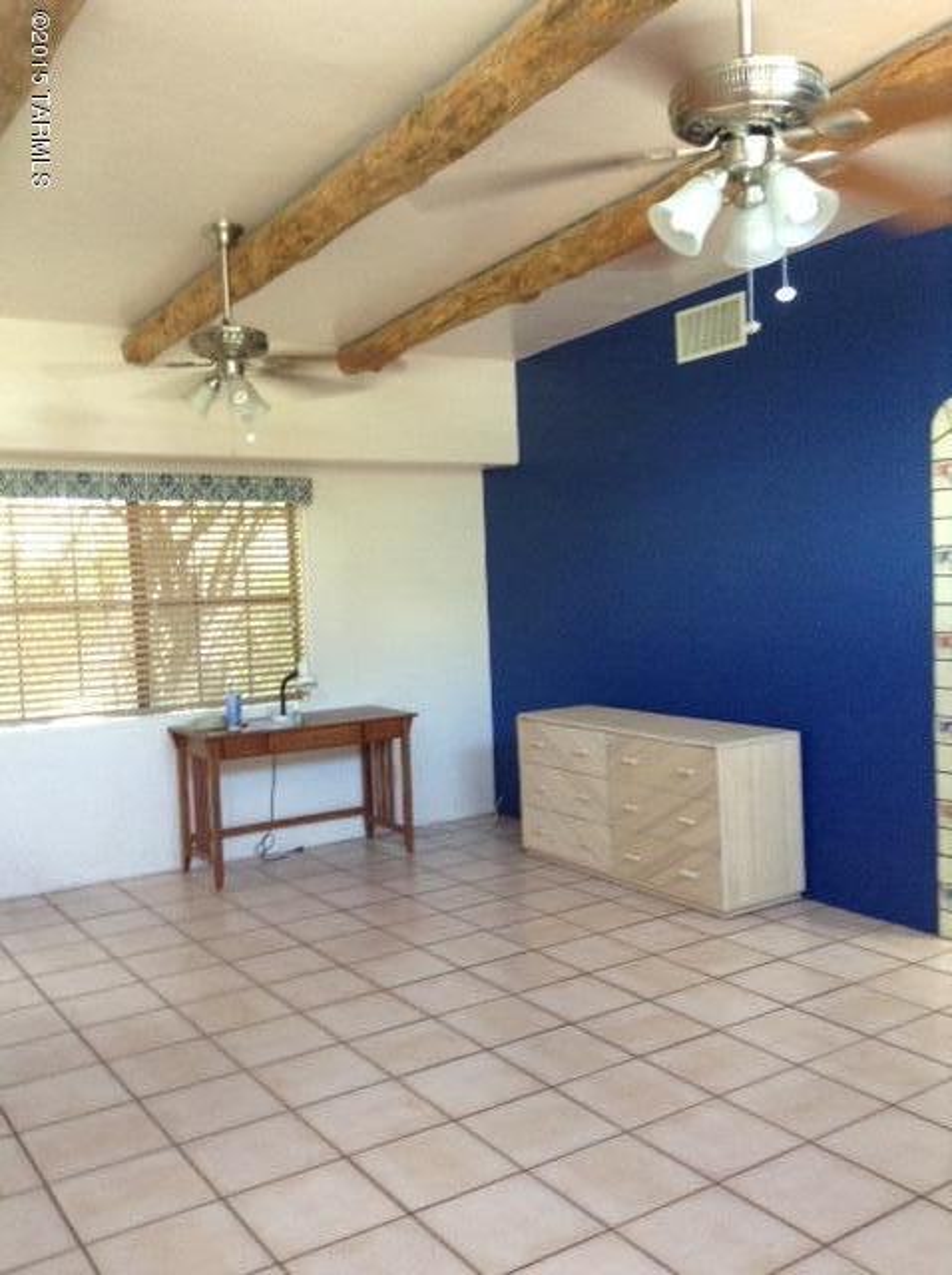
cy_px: 638
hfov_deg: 42.8
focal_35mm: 33
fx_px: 1213
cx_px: 476
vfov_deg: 55.4
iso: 125
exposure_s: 1/25
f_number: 2.4
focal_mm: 3.3
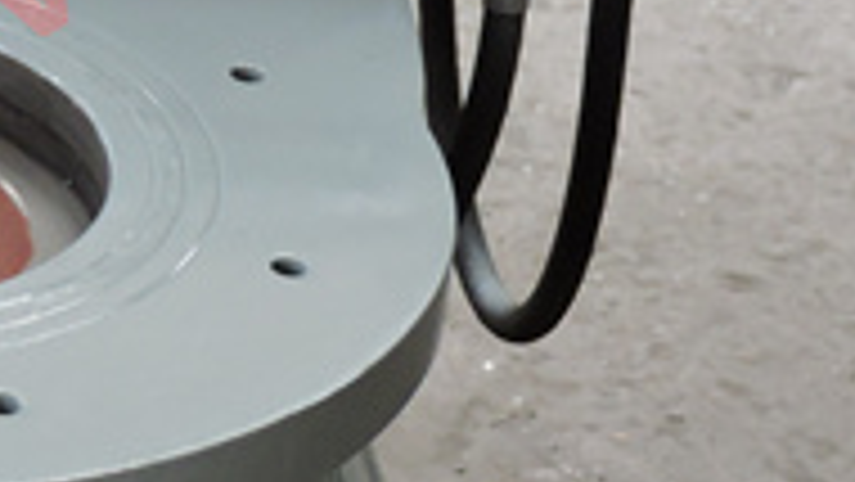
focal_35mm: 221
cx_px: -230
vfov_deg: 5.5
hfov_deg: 9.6
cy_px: 137
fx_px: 5012
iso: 400
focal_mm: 9.8
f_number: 3.7
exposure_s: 1/30
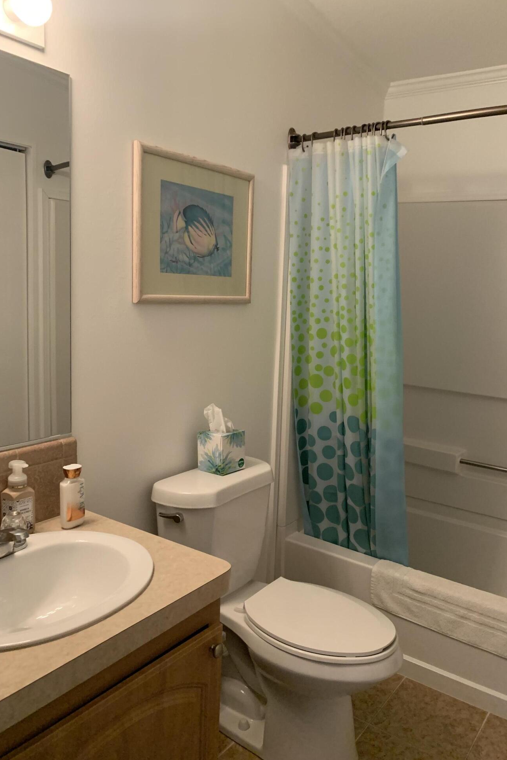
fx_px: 591
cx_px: 285
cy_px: 373
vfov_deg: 65.5
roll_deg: -2.1
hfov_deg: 46.3
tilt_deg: -8.1
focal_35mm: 28
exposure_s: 1/60
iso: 250
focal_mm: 4.25
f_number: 1.8
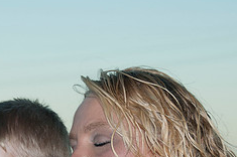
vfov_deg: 5.9
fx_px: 1512
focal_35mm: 230
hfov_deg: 9.0
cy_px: 180
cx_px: 78
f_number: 5.6
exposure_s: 1/250
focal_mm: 62
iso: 100
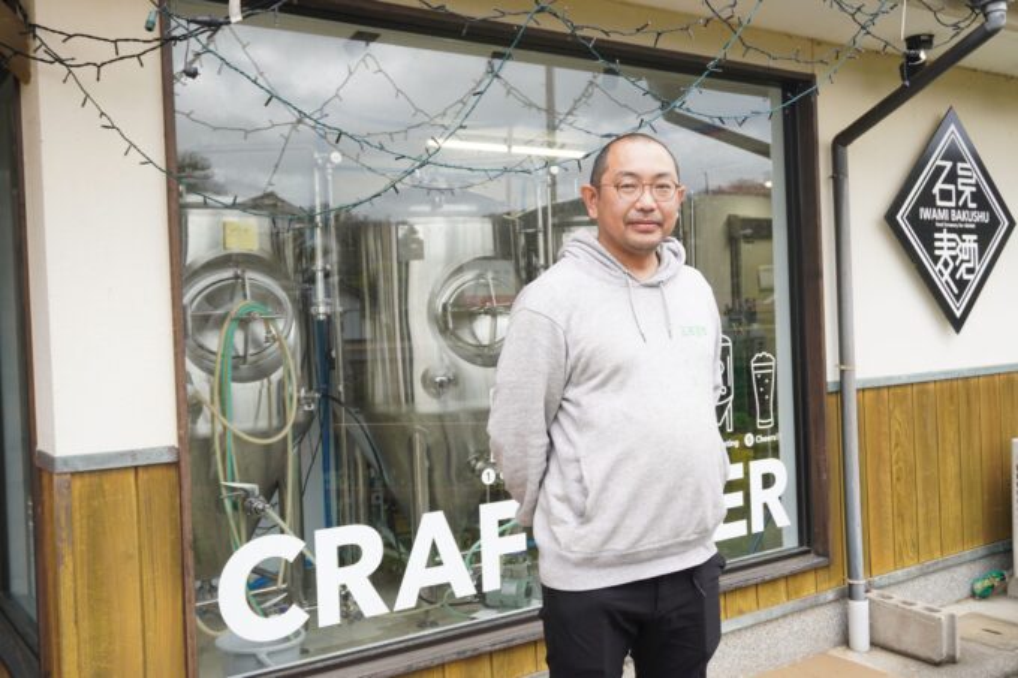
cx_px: 509
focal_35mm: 34
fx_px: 975
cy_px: 339
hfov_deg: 55.1
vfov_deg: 38.3
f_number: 4.5
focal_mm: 23
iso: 100
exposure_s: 1/50
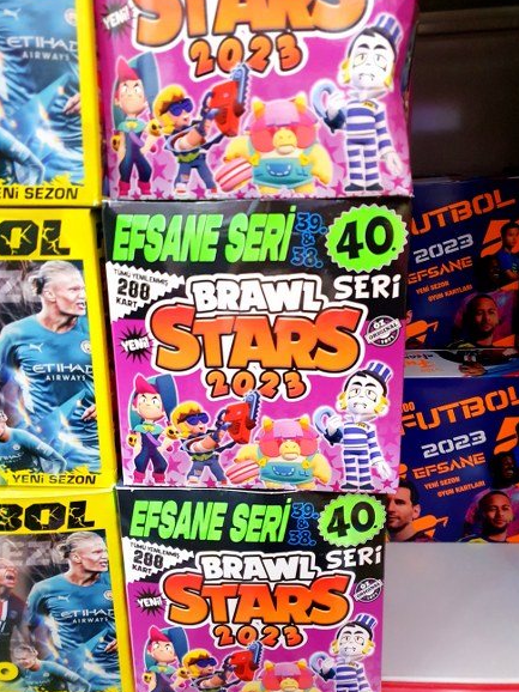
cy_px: 348
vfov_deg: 65.3
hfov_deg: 51.3
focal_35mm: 27
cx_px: 264
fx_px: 540
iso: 640
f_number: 1.5
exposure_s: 1/25
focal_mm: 4.32
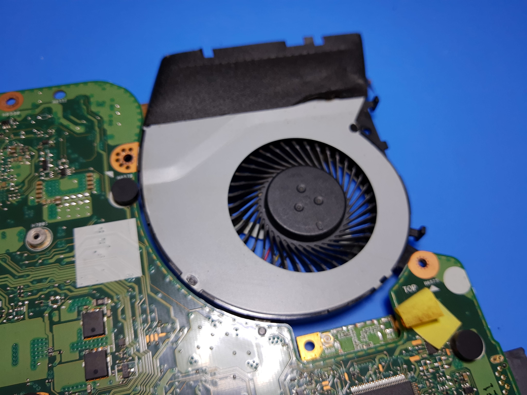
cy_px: 198
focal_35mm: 26
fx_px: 396
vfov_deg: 53.1
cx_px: 264
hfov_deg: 67.3
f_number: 1.8
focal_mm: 3.95
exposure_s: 1/60
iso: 59
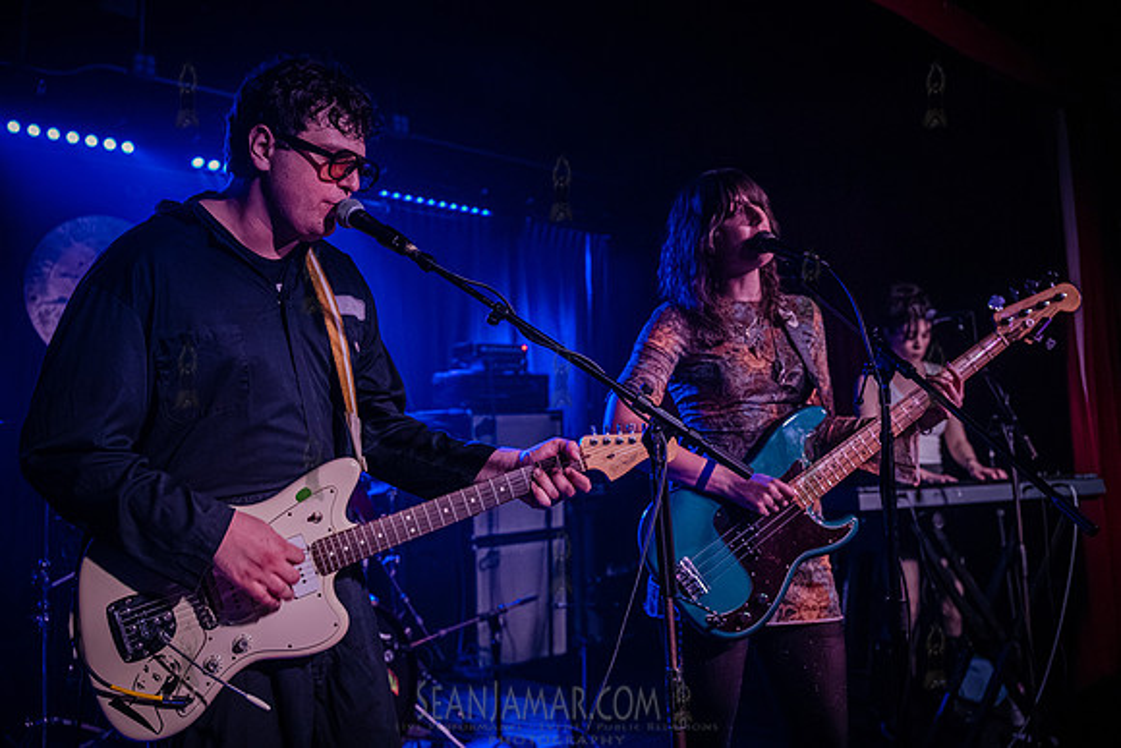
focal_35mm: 35
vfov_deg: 37.9
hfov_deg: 54.4
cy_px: 374
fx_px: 1090
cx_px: 560
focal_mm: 35
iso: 16000
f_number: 3.2
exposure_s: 1/320
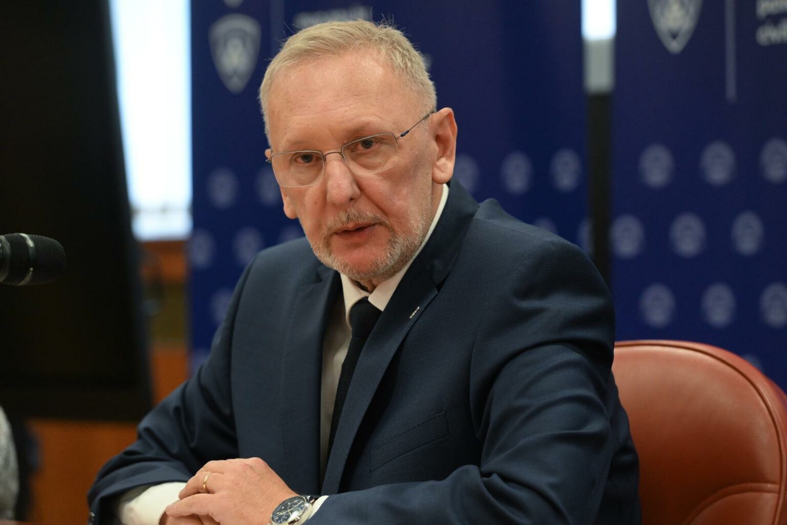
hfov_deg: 15.2
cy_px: 262
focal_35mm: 135
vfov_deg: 10.2
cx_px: 394
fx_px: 2951
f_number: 4.5
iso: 4000
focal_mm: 135
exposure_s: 1/160
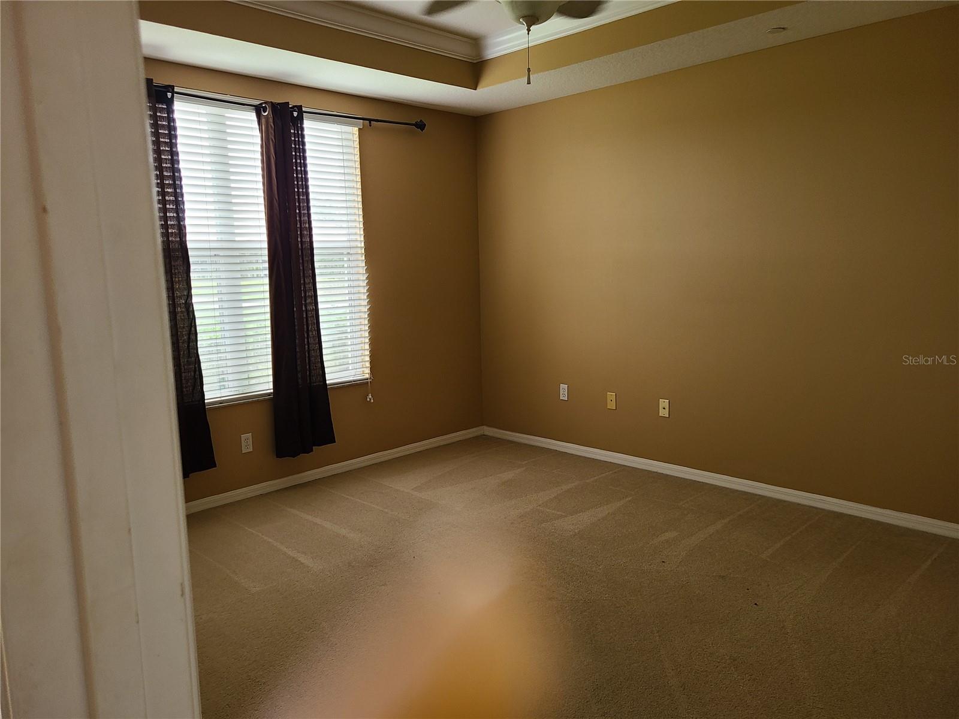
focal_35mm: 26
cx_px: 480
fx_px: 720
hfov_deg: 67.3
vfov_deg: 53.1
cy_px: 360
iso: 125
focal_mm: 5.4
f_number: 1.8
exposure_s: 1/60
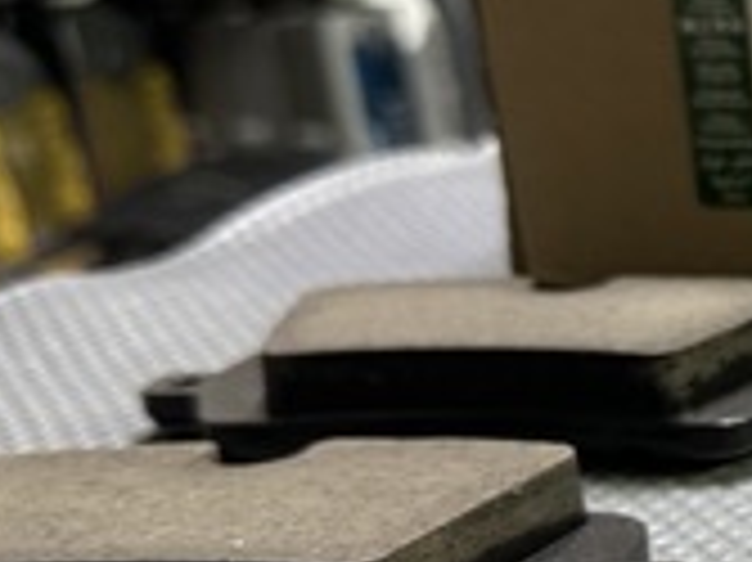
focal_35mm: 92
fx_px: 1997
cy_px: 461
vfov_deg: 15.9
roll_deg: +1.3
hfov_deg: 18.6
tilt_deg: -21.3
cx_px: 1162
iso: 250
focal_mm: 6.86
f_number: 1.78
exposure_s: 1/72
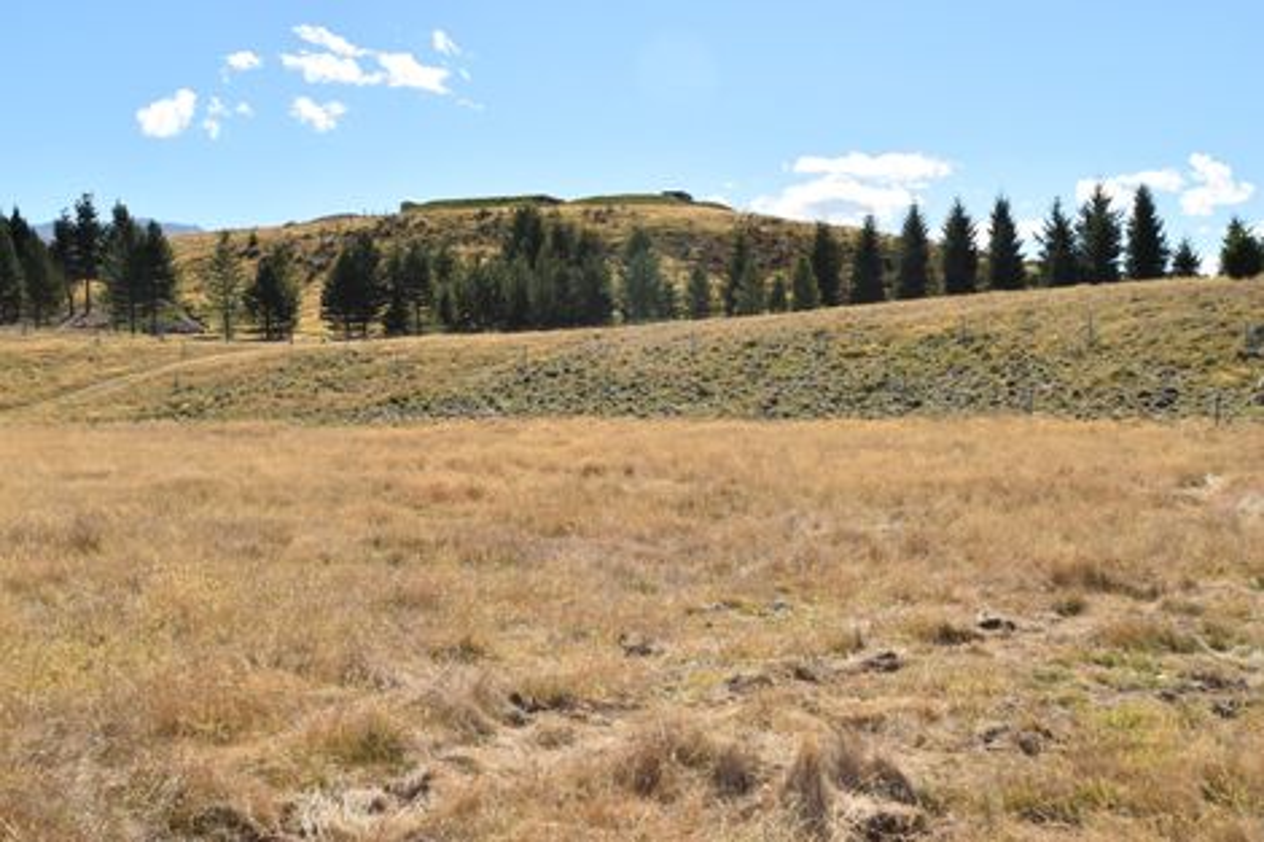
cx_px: 632
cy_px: 421
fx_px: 1263
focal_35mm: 36
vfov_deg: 36.8
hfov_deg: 53.1
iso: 200
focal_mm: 24
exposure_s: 1/400
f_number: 10
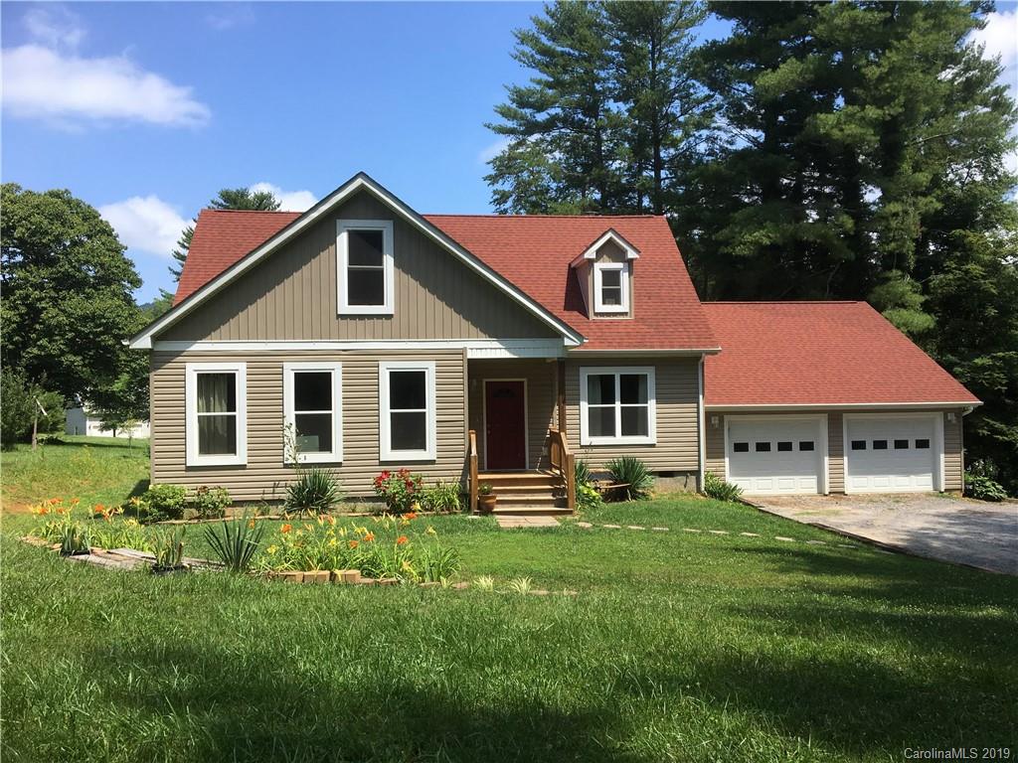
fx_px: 853
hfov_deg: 61.7
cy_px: 382
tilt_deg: +2.0
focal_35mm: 29
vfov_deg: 48.2
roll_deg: -0.3
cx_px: 509
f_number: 2.2
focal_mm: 4.15
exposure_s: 1/1148
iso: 25
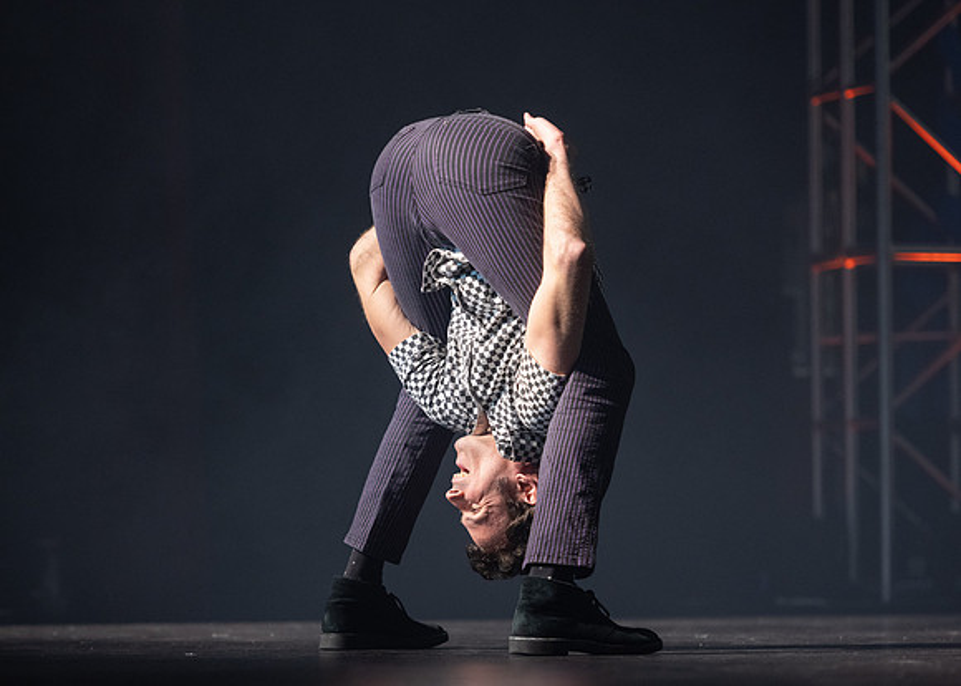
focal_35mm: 166
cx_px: 516
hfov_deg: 12.1
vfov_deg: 8.7
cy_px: 354
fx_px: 4520
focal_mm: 140
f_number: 2.8
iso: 800
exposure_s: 1/400
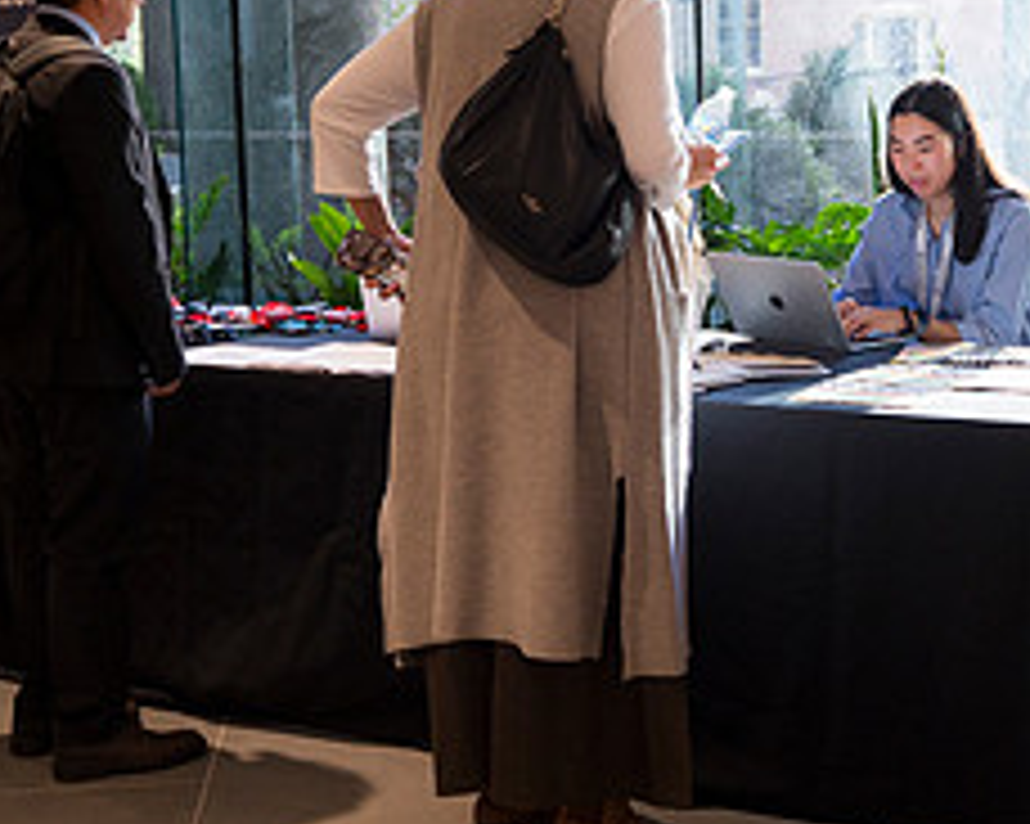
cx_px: 684
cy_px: 270
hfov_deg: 27.4
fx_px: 2103
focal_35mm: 69
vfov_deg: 22.1
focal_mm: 29
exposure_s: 1/125
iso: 500
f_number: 4
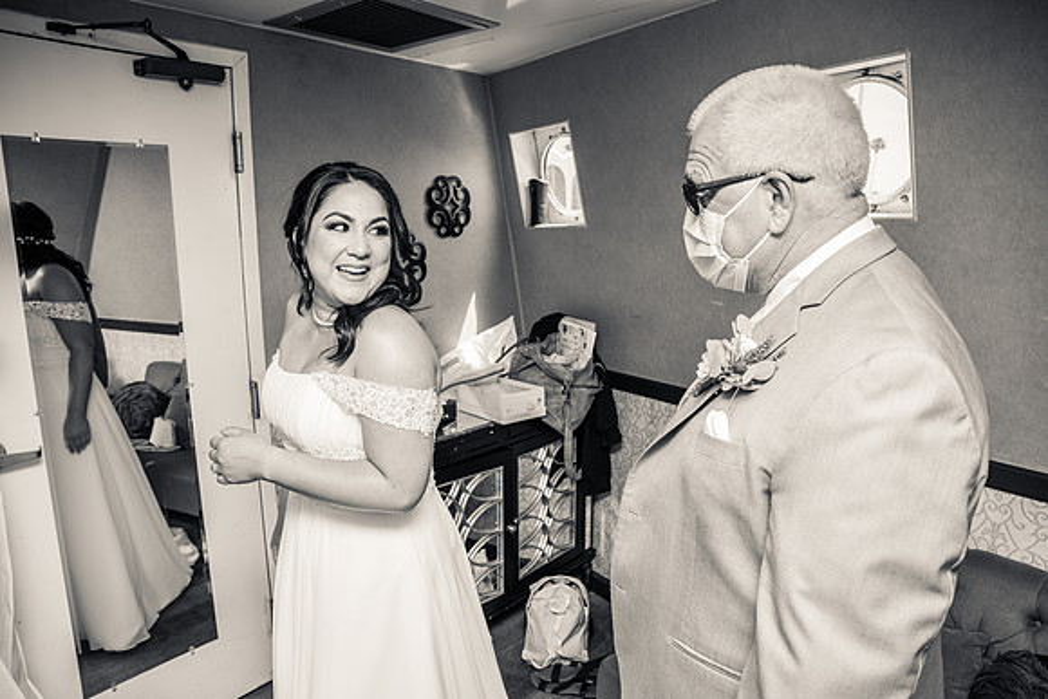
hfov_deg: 73.7
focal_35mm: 24
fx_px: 699
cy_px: 350
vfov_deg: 53.2
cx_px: 524
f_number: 5
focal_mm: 24
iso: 200
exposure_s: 1/200
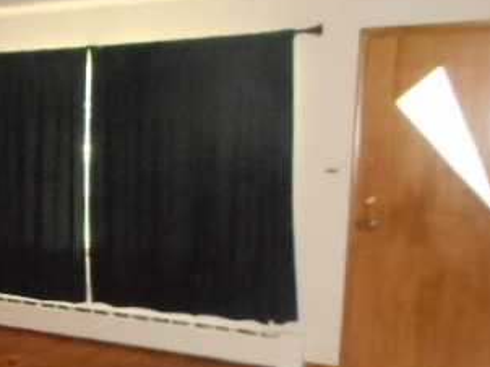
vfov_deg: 27.2
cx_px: 47
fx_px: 750
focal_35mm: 53
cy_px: 261
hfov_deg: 34.2
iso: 1400
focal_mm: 4.5
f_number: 3.7
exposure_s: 1/25
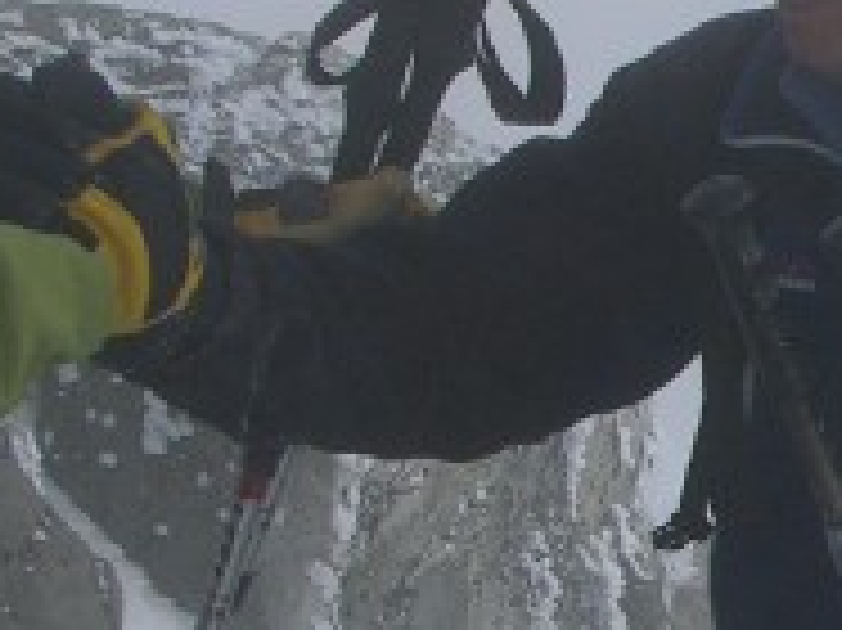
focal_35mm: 192
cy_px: 576
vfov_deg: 7.7
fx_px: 4667
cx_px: 1175
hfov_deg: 10.0
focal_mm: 8.9
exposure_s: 1/665
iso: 50
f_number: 8
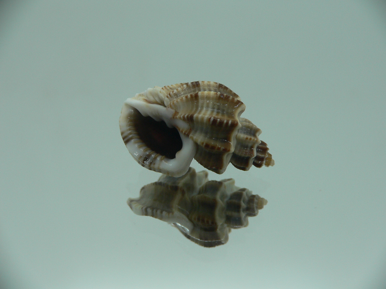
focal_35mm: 35
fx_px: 390
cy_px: 144
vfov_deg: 40.7
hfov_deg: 52.6
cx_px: 193
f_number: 2.8
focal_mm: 4.6
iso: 80
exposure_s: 1/60
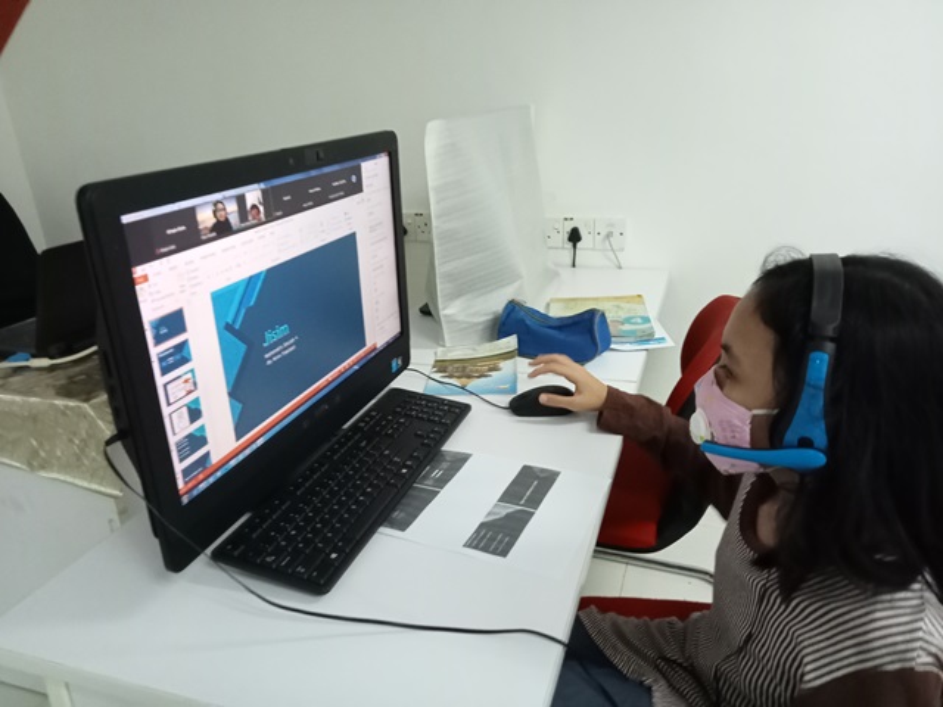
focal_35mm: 28
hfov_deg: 63.4
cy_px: 354
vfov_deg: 49.7
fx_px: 763
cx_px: 472
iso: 1136
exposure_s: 1/33.3
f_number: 2.2
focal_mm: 3.46
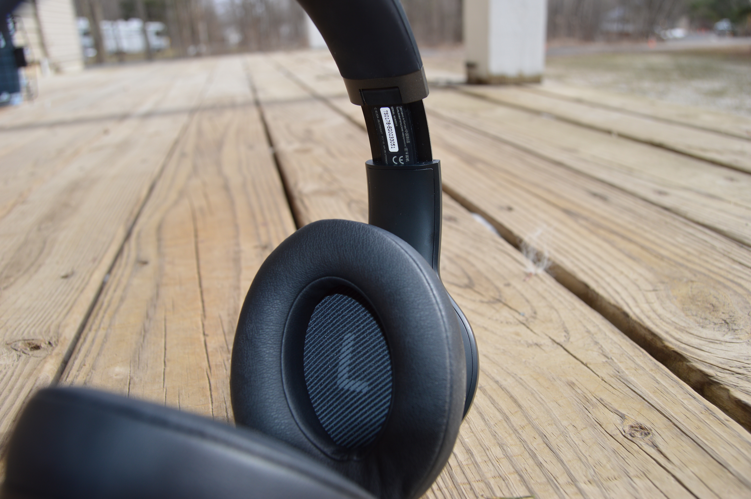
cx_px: 376
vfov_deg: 47.8
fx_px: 563
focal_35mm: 27
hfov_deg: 67.4
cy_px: 250
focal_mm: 18
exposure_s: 1/200
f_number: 5
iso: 100
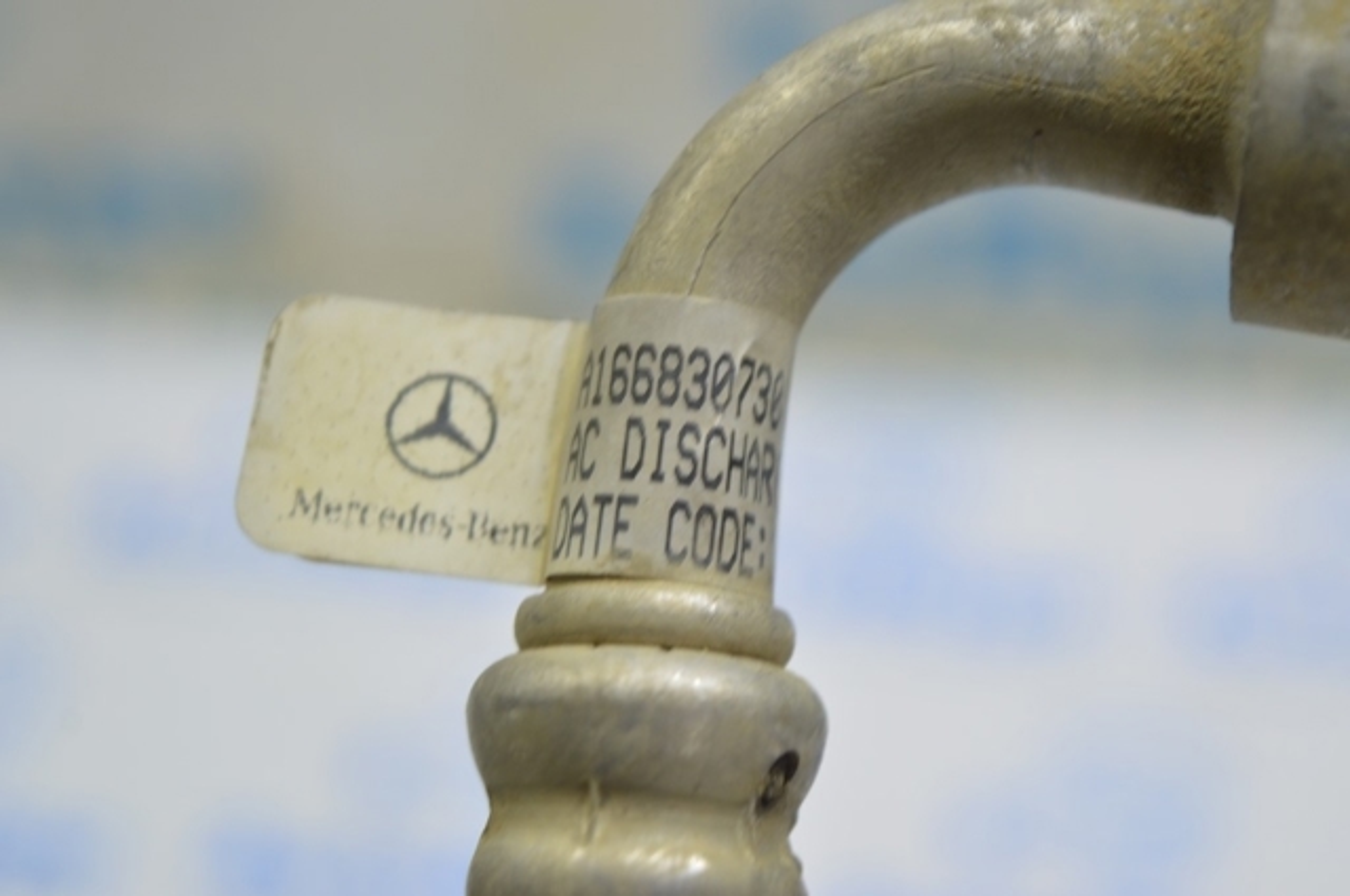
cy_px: 448
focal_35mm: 82
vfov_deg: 16.5
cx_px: 675
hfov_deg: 24.6
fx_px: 3090
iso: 400
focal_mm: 55
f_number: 5.6
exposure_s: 1/20
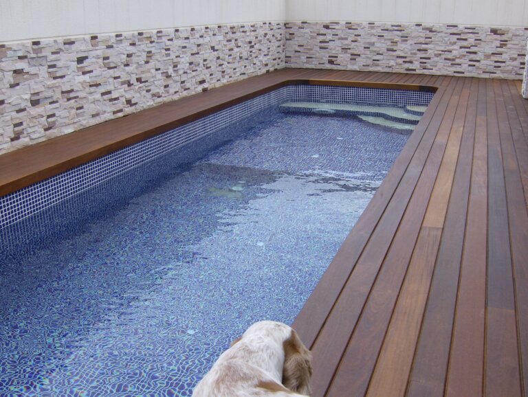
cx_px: 264
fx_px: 550
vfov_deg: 39.7
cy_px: 198
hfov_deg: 51.3
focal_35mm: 36
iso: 100
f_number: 4.7
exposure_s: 1/583
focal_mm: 6
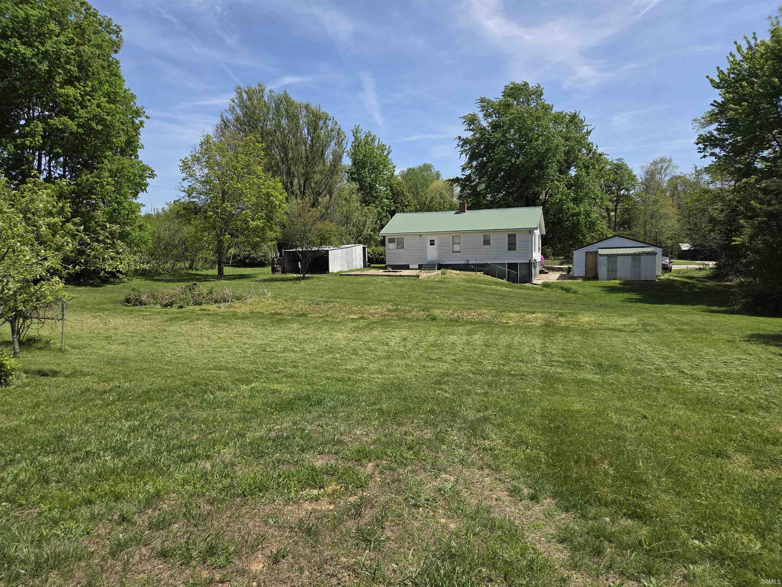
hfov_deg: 73.9
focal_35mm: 23
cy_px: 294
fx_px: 520
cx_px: 391
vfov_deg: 58.9
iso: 80
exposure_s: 1/5862
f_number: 1.8
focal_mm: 5.4
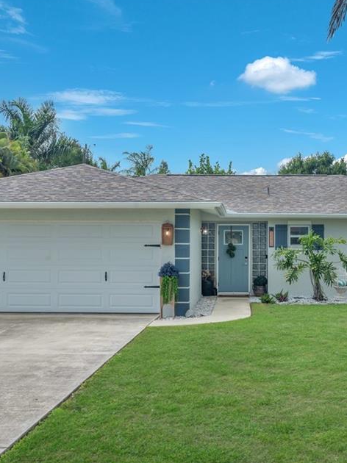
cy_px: 241
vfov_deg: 38.2
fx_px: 669
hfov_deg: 28.9
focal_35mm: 50
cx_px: 233
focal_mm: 32
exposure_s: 1/10
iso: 100
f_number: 13
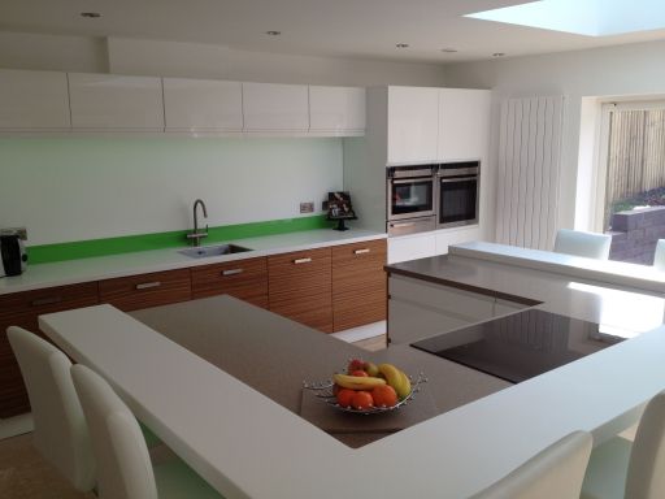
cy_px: 250
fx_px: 672
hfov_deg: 52.6
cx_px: 332
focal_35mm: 35
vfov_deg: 40.7
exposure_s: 1/124
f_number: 2.4
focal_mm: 4.28
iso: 64
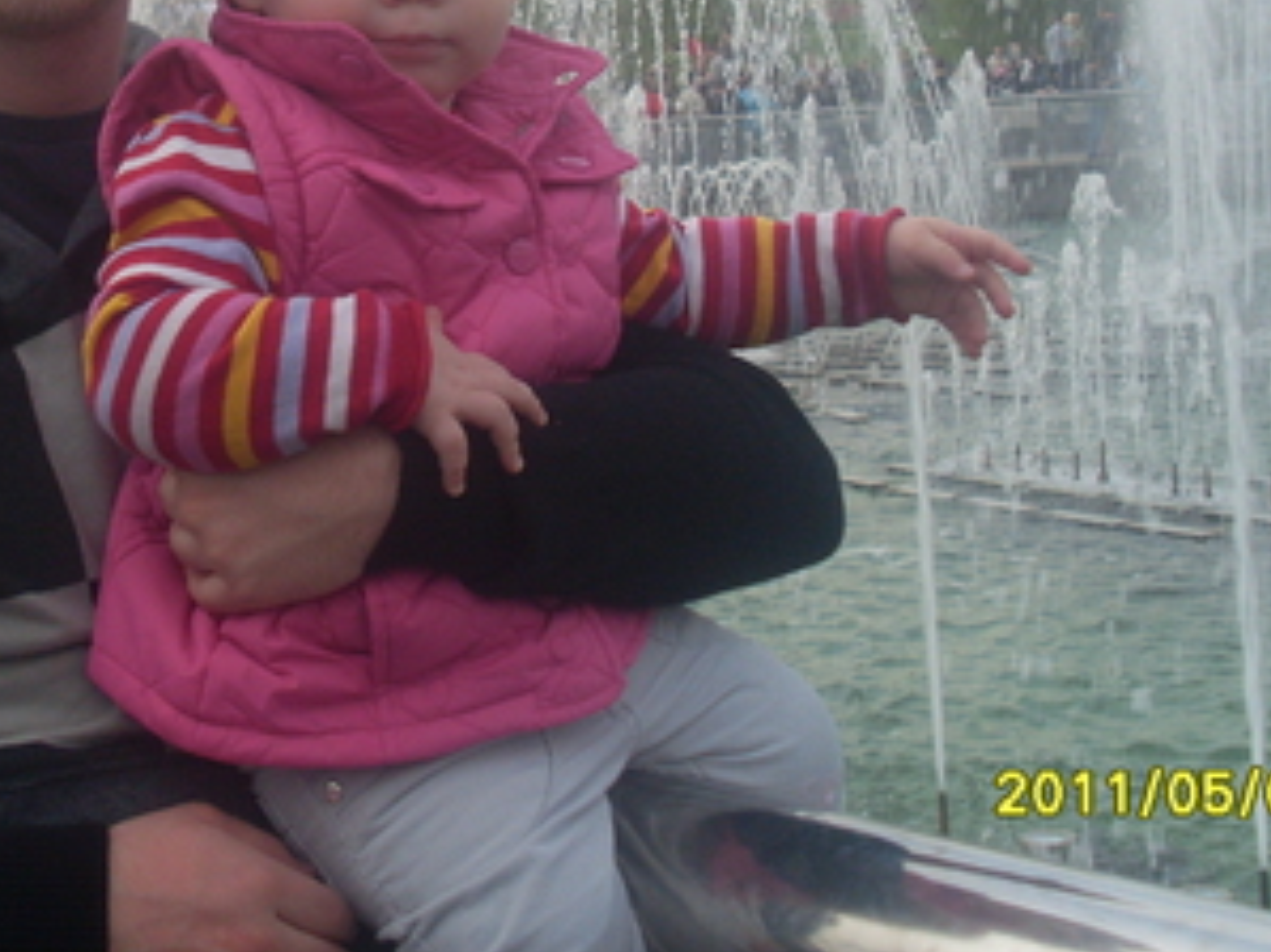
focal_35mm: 70
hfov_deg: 27.3
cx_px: 293
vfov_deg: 20.6
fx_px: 2569
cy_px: 87
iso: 80
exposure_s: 1/125
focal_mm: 6.3
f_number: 7.7
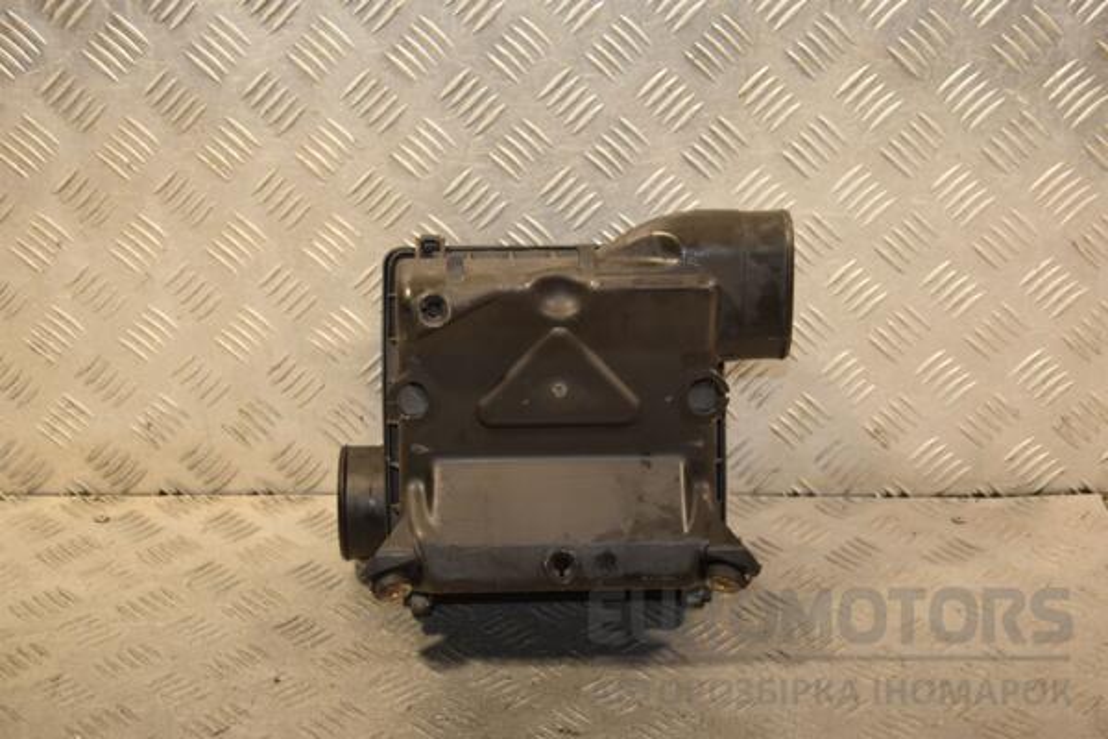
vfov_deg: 21.6
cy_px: 370
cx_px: 554
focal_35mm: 63
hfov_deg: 31.9
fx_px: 1939
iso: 800
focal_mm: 42
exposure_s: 1/200
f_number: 4.8
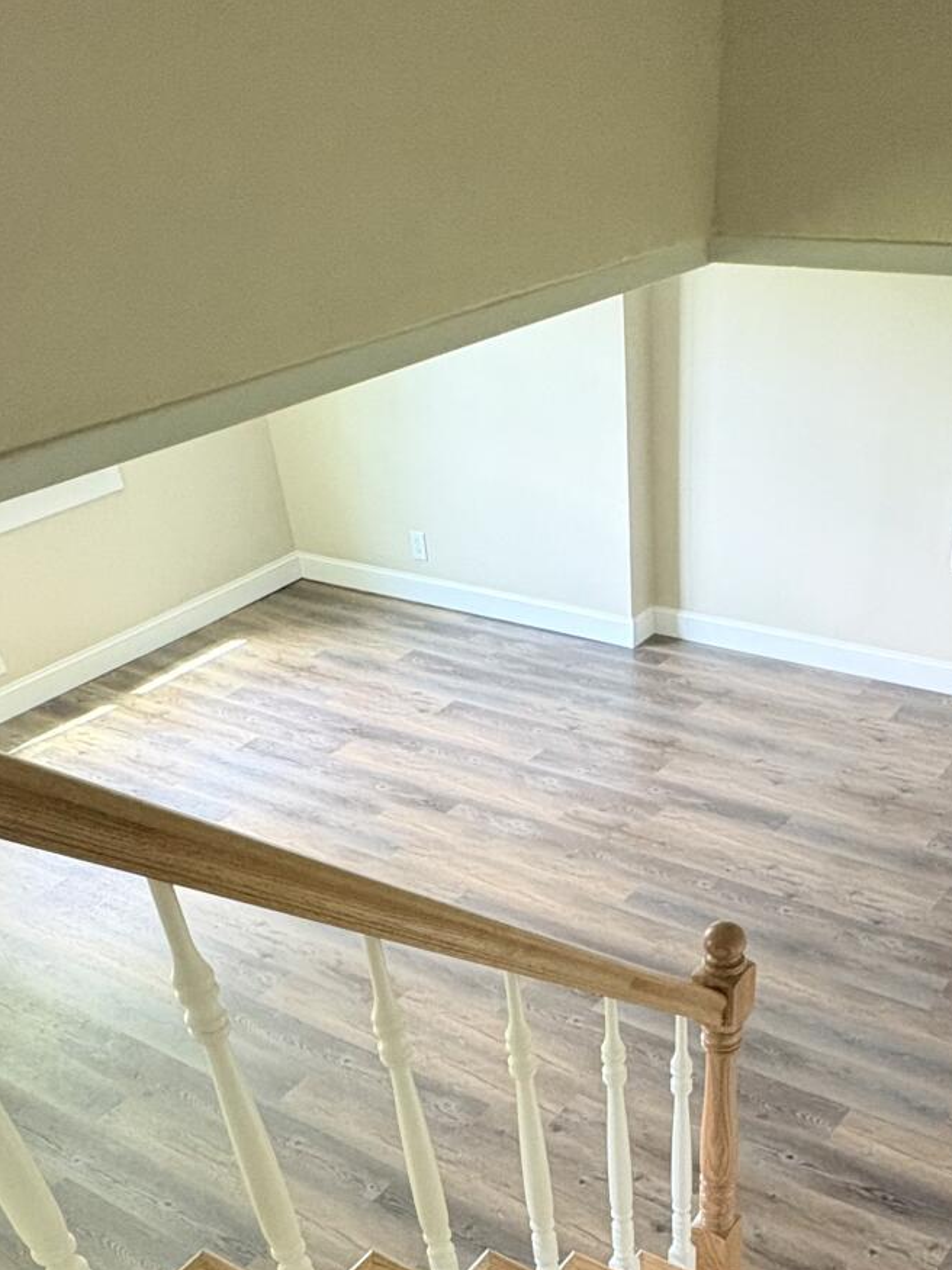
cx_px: 598
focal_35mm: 32
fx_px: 1174
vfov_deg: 49.2
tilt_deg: -46.4
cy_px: 1195
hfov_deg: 43.8
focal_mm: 2.22
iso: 500
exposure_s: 1/60
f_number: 2.2
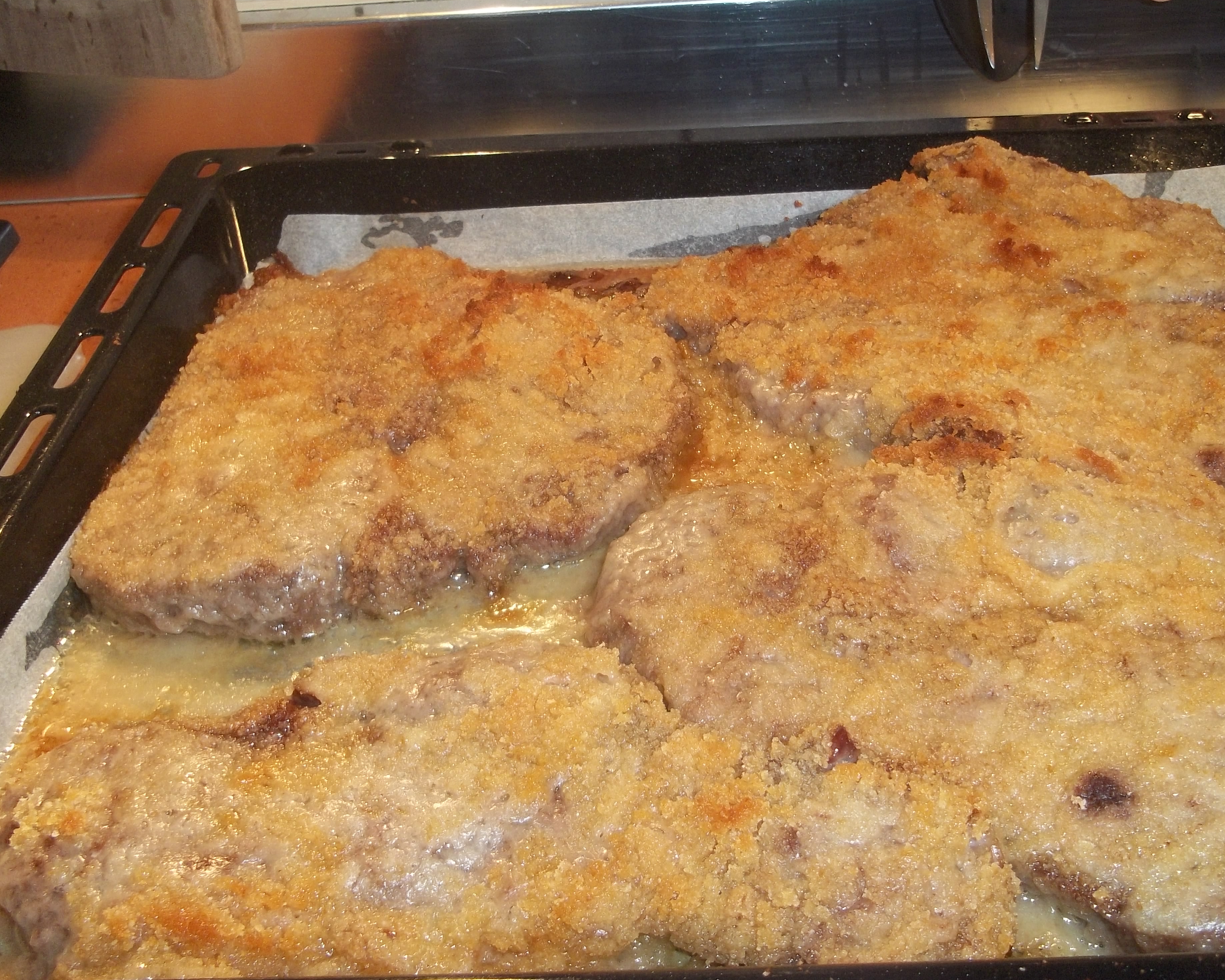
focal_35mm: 41
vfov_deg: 36.5
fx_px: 1486
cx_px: 709
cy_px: 457
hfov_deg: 44.6
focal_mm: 6.5
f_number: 3.1
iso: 160
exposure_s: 1/30
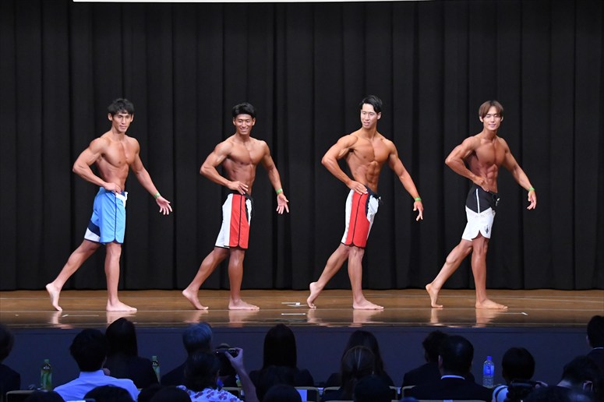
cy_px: 201
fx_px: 2264
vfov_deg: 10.2
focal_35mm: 135
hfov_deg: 15.2
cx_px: 302
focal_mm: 90
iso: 8000
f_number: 5.6
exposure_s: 1/400
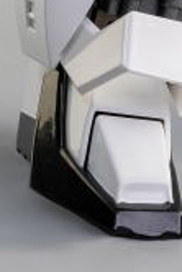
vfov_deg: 3.1
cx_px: 344
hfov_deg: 2.1
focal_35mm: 649
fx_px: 4911
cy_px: -614
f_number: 13
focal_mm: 90
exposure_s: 1/3
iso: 160
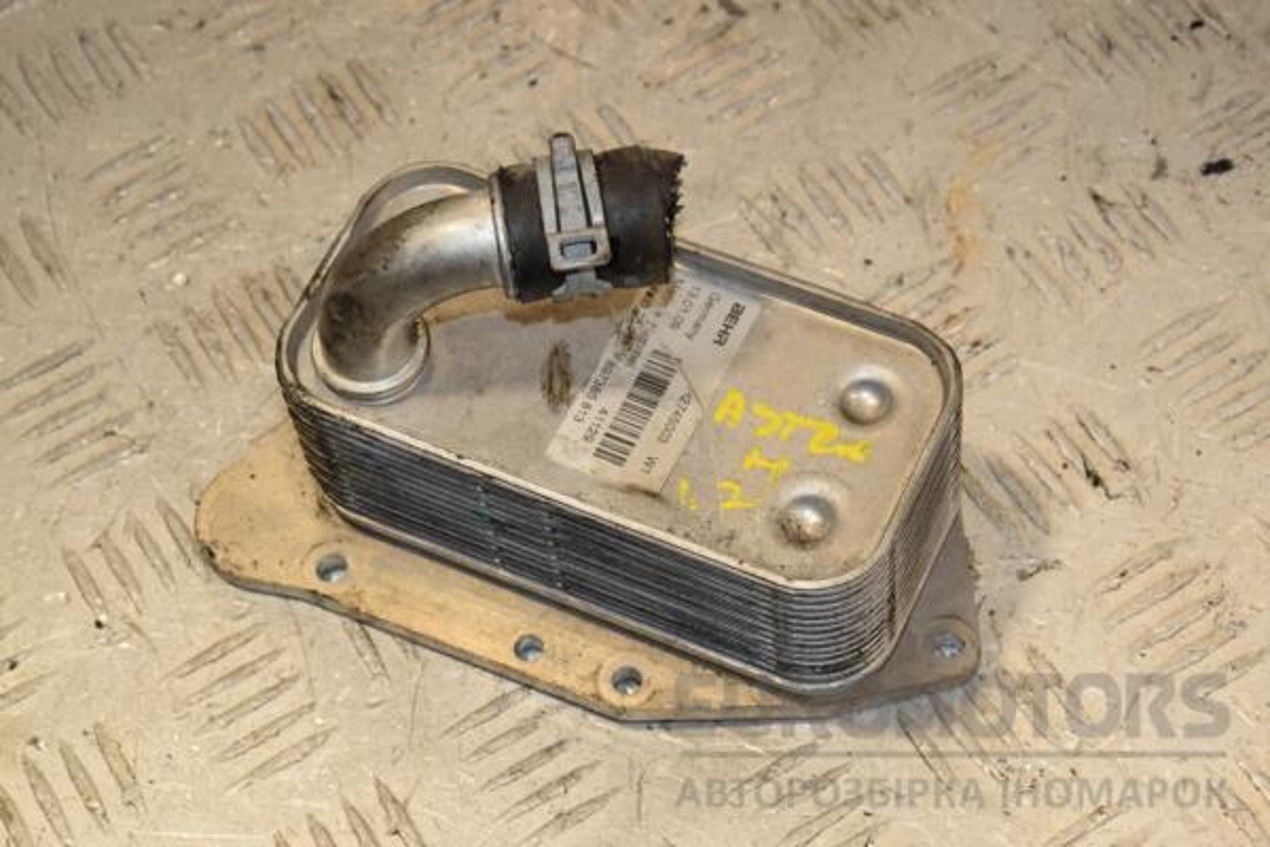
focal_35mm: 87
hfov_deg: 23.4
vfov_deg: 15.7
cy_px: 424
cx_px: 635
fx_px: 3069
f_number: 9
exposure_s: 1/200
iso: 800
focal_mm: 58
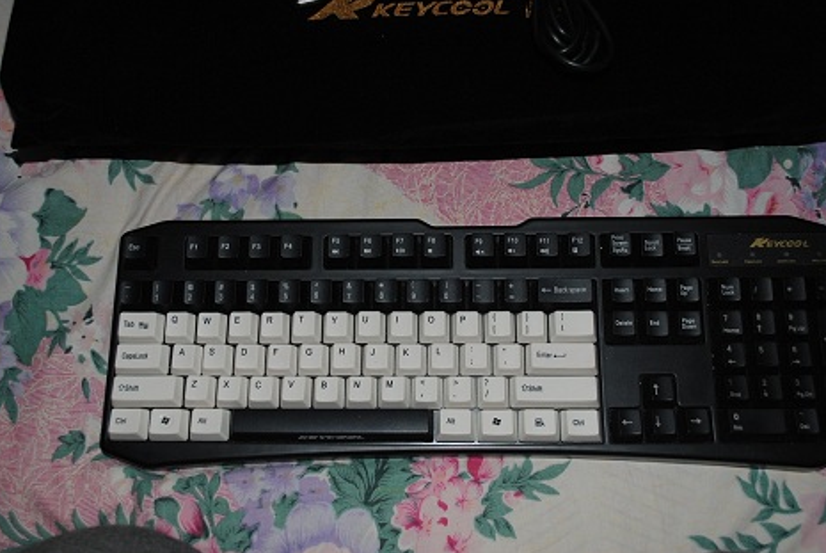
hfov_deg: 47.4
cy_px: 266
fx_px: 942
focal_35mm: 41
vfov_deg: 32.7
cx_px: 411
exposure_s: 1/60
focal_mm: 26
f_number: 4.2
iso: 200
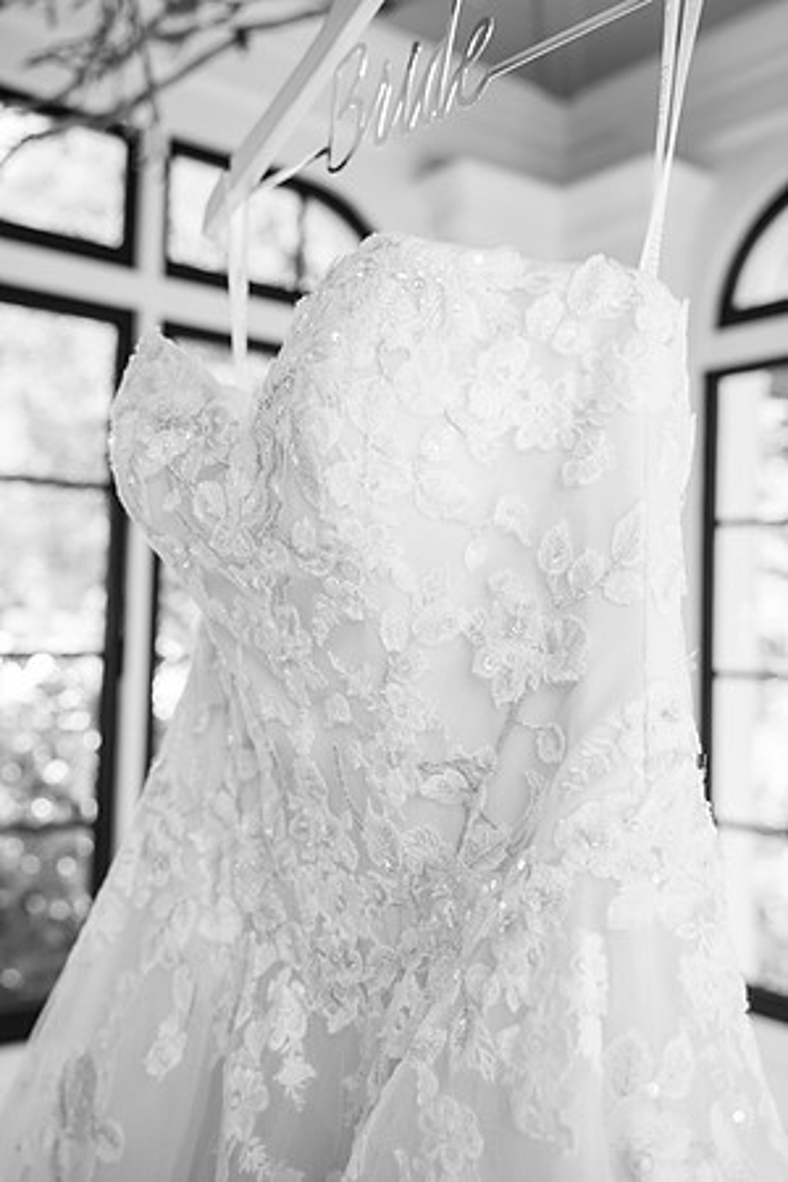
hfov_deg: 33.4
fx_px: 1313
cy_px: 591
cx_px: 394
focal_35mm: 40
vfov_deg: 48.5
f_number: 4
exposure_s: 1/320
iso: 500
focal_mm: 40
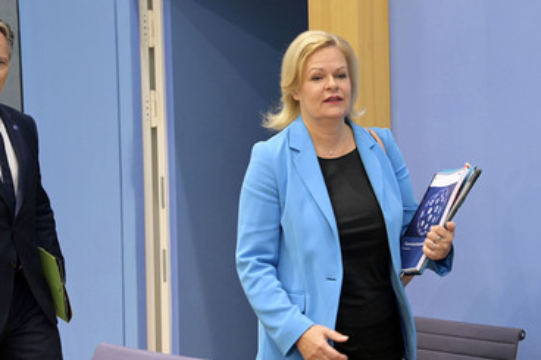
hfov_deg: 26.7
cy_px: 200
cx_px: 267
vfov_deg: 17.9
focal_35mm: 76
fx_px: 1142
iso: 5000
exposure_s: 1/320
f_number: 5.6
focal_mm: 62
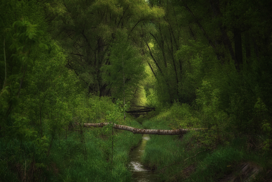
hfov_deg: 17.1
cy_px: 91
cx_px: 136
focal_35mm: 120
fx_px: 907
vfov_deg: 11.4
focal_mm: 120
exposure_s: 1/400
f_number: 7.1
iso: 400
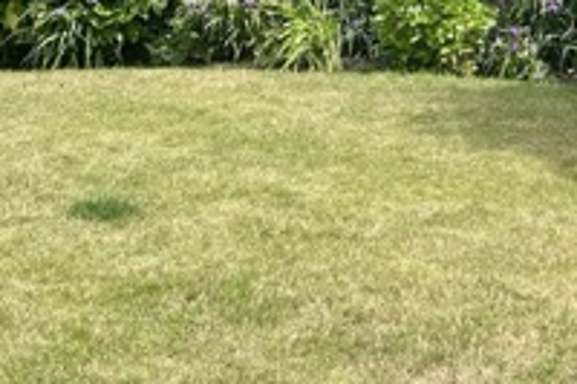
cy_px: -196
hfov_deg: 24.9
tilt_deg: +3.4
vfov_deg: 15.6
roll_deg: -0.1
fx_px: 1281
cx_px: 464
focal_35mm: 80
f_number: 1.78
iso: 80
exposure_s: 1/2203
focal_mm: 6.86
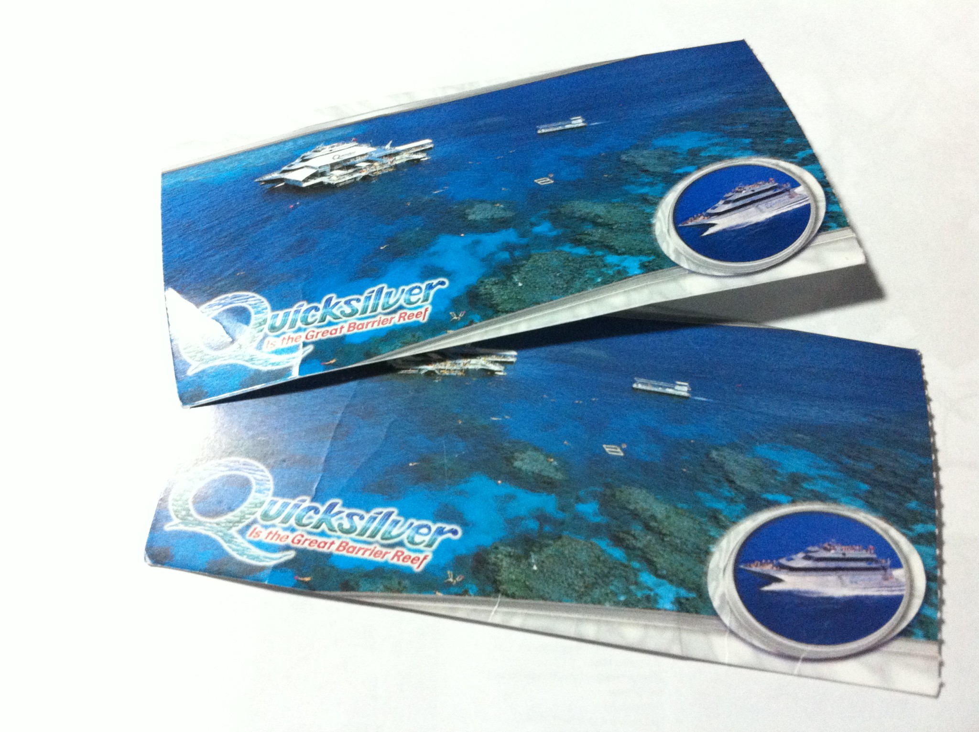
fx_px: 988
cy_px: 366
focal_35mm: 35
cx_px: 490
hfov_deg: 52.7
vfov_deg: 40.6
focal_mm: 3.85
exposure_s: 1/15
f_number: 2.8
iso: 400
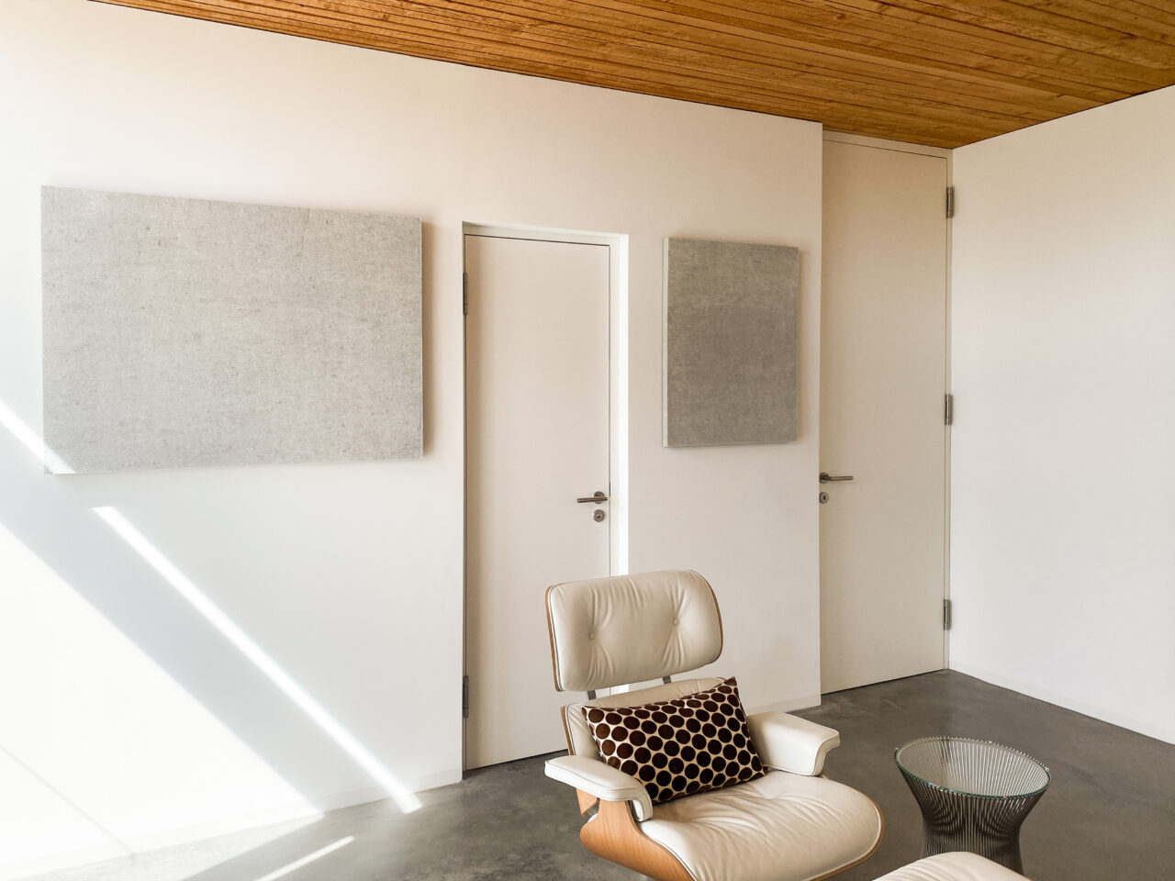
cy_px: 440
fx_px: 883
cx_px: 588
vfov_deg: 53.1
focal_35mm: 26
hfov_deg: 67.3
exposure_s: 1/200
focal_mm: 4.25
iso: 32
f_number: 1.8
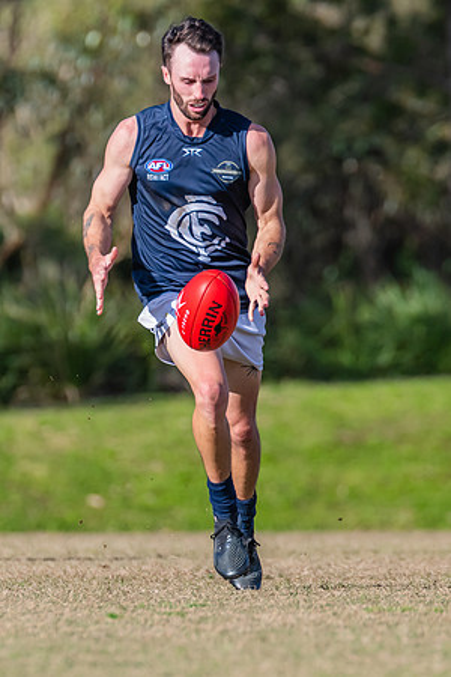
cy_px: 371
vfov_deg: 2.6
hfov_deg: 1.7
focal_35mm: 791
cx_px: 242
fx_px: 14857
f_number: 7.1
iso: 800
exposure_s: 1/2000
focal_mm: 420
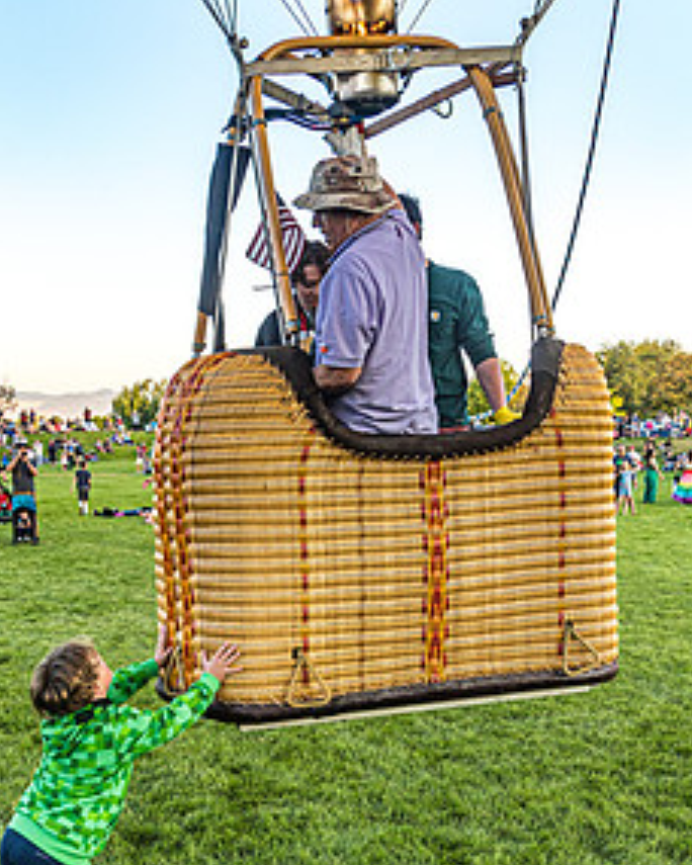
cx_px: 258
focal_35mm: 40
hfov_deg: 37.1
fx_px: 1024
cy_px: 577
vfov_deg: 45.1
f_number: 5.6
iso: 400
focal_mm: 18
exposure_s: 1/160
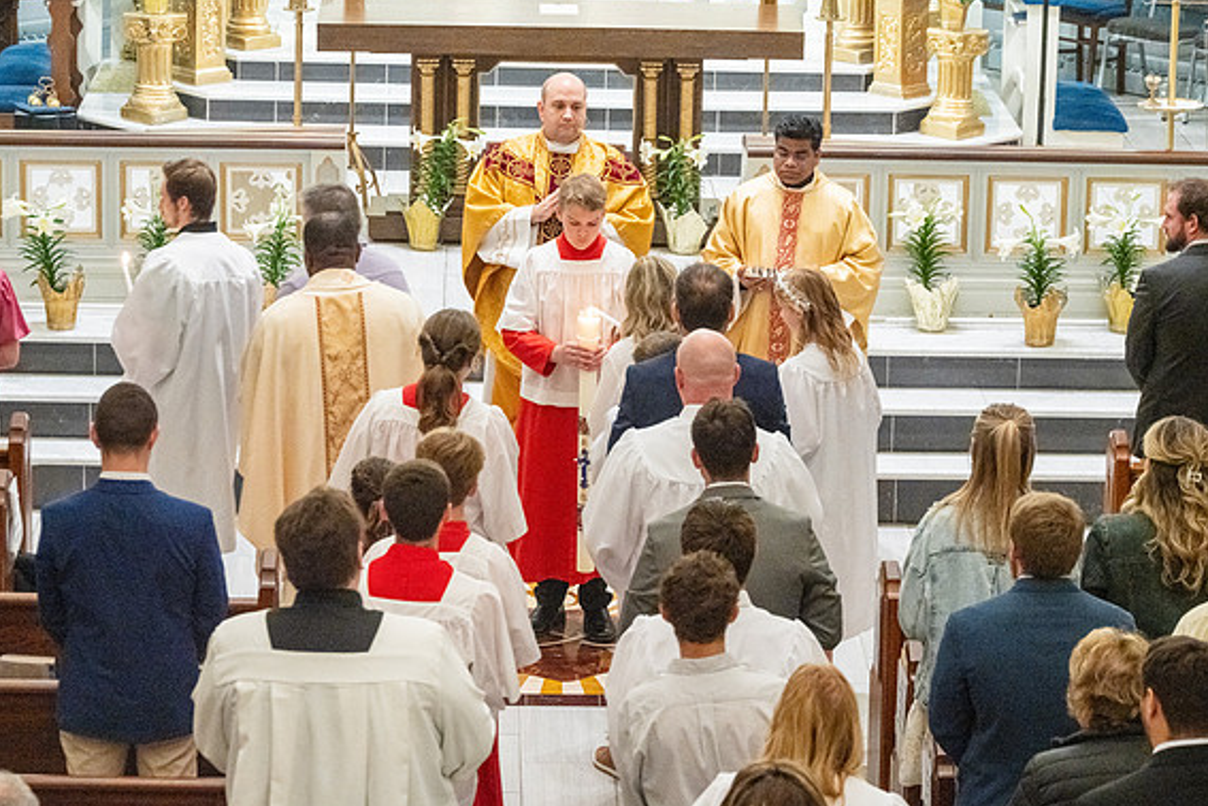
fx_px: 4463
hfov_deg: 15.4
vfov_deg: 10.3
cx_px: 599
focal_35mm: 133
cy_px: 406
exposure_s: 1/60
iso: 5000
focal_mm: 130
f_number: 8
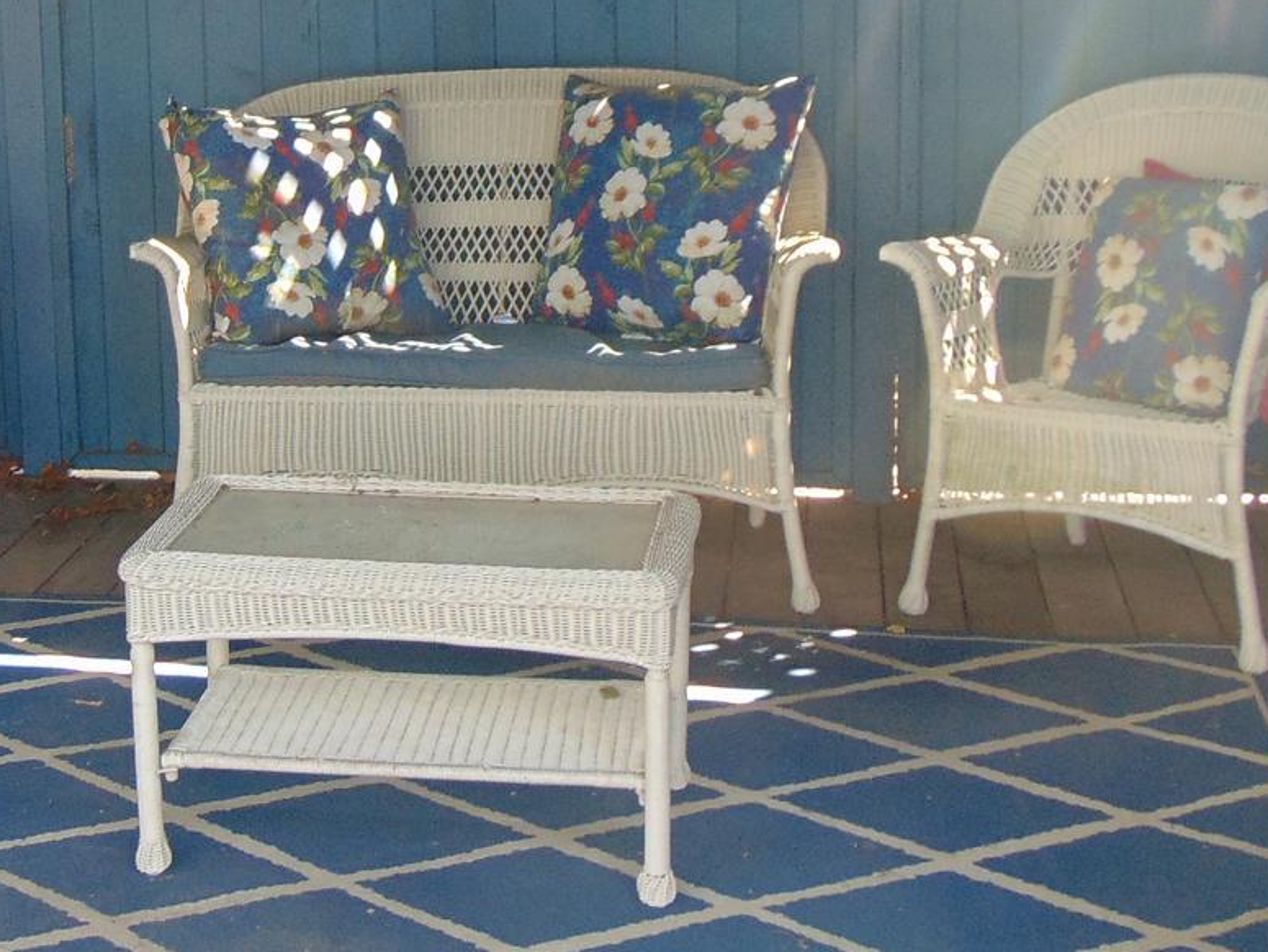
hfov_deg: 28.9
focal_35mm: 66
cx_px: 295
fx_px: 2419
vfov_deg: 22.0
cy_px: 219
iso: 80
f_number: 3
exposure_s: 1/60
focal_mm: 4.5
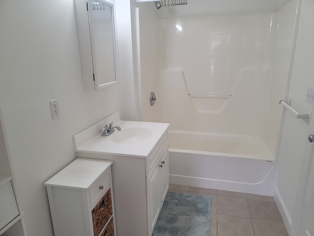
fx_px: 227
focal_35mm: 25
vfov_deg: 54.9
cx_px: 157
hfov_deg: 69.4
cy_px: 118
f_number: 1.8
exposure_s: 1/120
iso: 160
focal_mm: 7
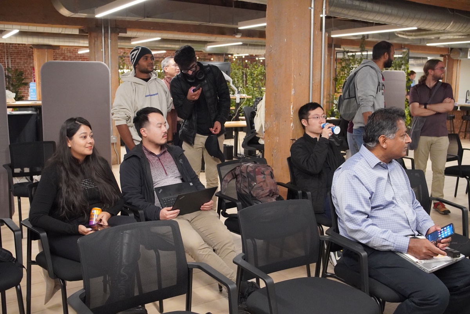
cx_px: 235
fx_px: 450
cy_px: 157
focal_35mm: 34
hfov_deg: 55.1
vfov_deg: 38.4
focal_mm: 23
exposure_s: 1/160
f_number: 4
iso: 6400
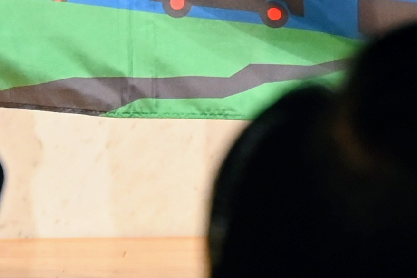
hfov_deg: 3.9
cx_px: 786
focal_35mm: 524
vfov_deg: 2.6
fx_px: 6067
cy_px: -580
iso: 1250
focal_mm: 76
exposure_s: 1/80
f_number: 6
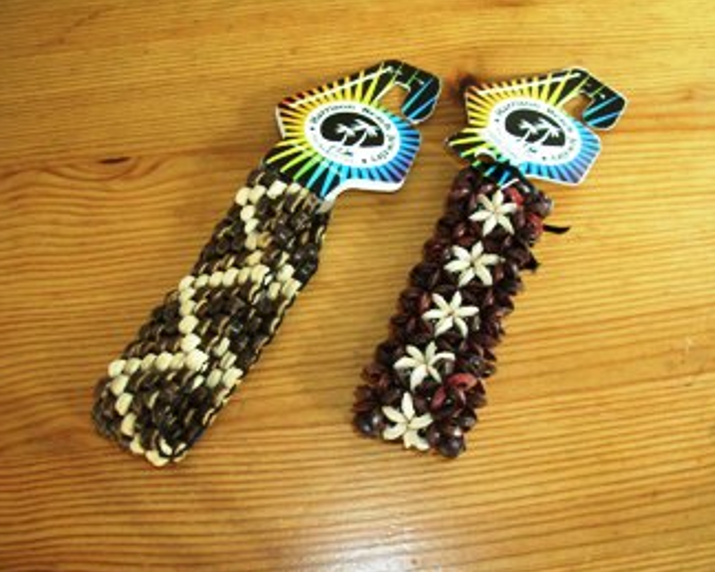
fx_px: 846
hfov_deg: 45.8
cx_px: 350
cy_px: 287
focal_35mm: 40
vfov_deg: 37.3
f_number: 2.8
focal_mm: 5.8
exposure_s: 1/14
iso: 200
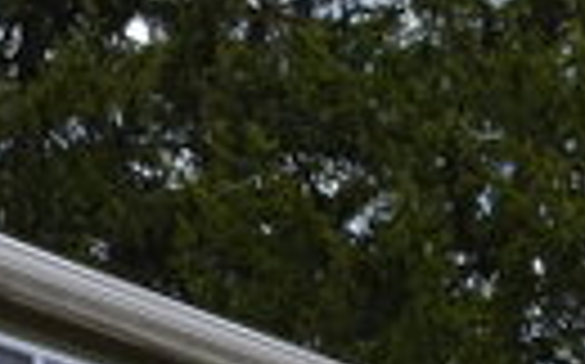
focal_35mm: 156
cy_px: 528
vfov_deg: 8.2
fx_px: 2485
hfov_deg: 12.7
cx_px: -328
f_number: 8
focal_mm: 26
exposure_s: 1/250
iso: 160
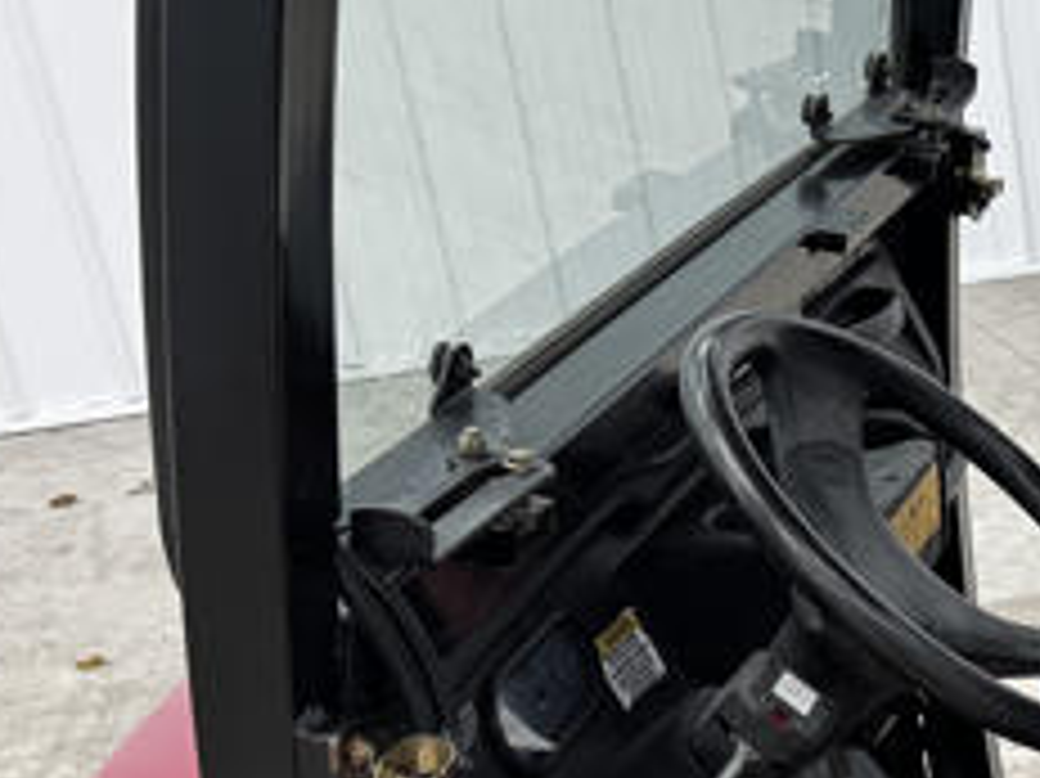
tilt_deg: -30.5
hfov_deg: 20.5
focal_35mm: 83
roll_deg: +1.9
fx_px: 2492
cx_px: 1517
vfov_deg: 16.8
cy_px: 985
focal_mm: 6.76
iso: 160
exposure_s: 1/120
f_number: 1.78
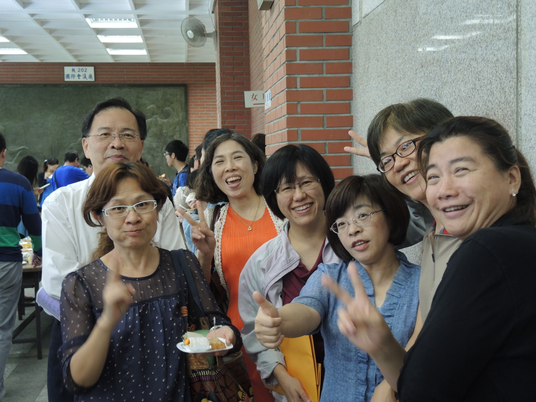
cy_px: 201
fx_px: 712
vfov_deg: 31.5
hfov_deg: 41.2
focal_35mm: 46
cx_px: 268
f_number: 2.5
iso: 400
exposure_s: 1/50
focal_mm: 9.9
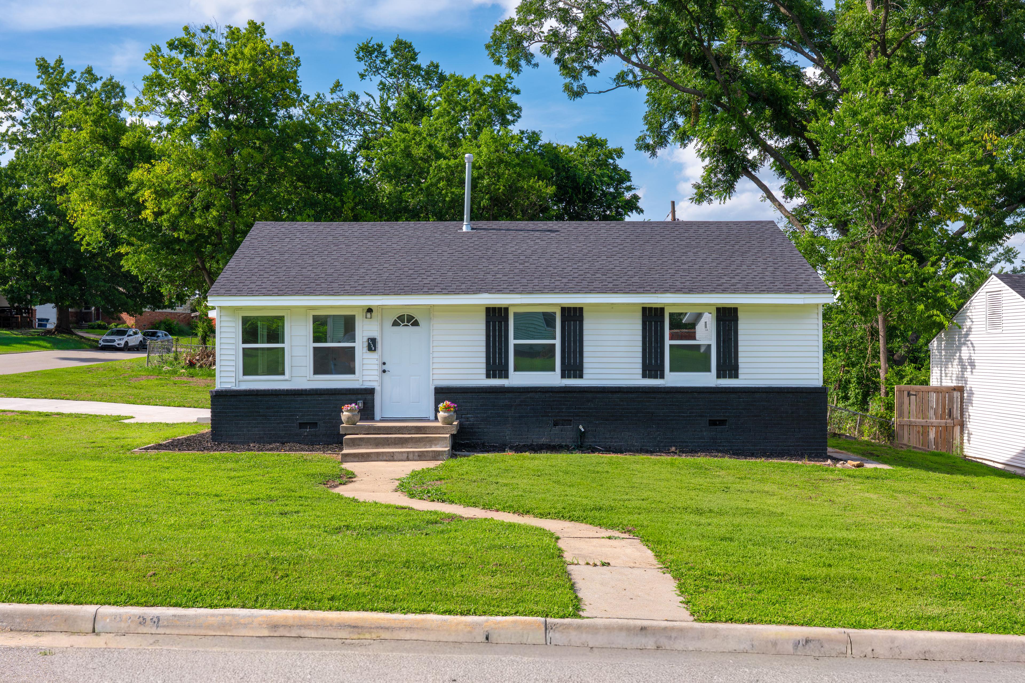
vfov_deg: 34.2
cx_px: 512
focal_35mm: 39
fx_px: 1110
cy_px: 342
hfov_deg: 49.6
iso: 640
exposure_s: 1/400
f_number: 11
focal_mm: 39
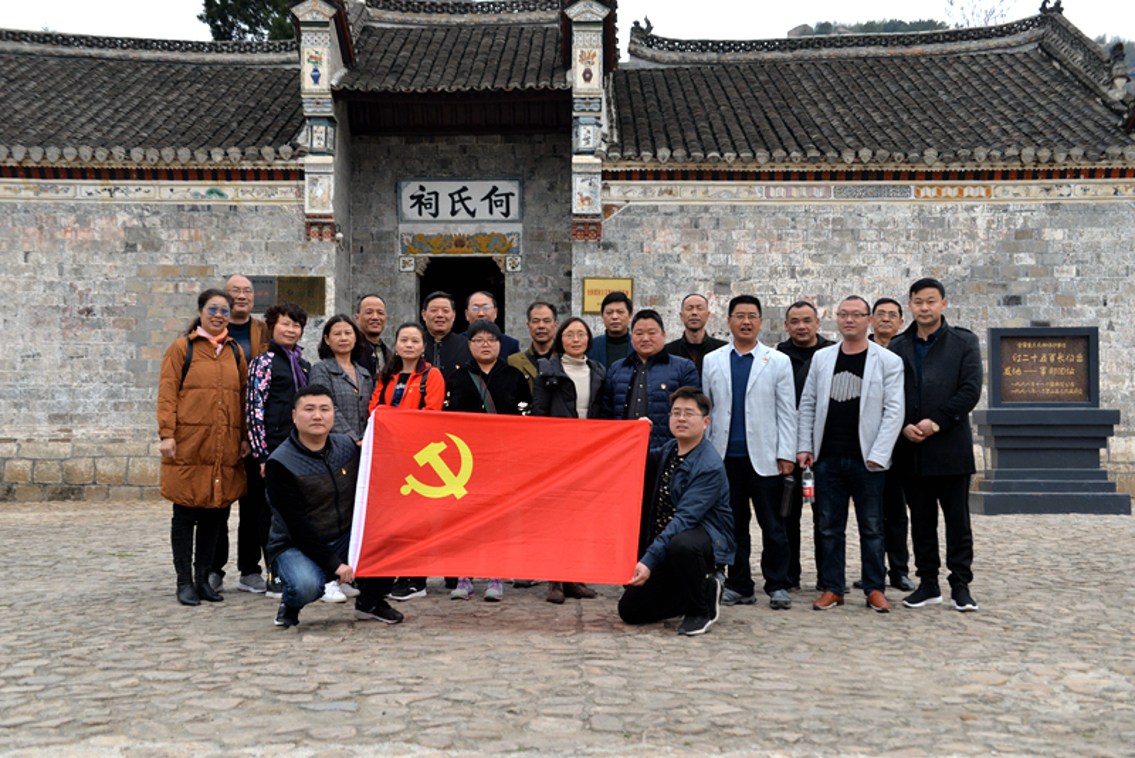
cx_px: 568
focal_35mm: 46
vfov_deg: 29.3
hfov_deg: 42.7
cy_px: 379
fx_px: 1451
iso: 200
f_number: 5.6
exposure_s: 1/800
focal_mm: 46
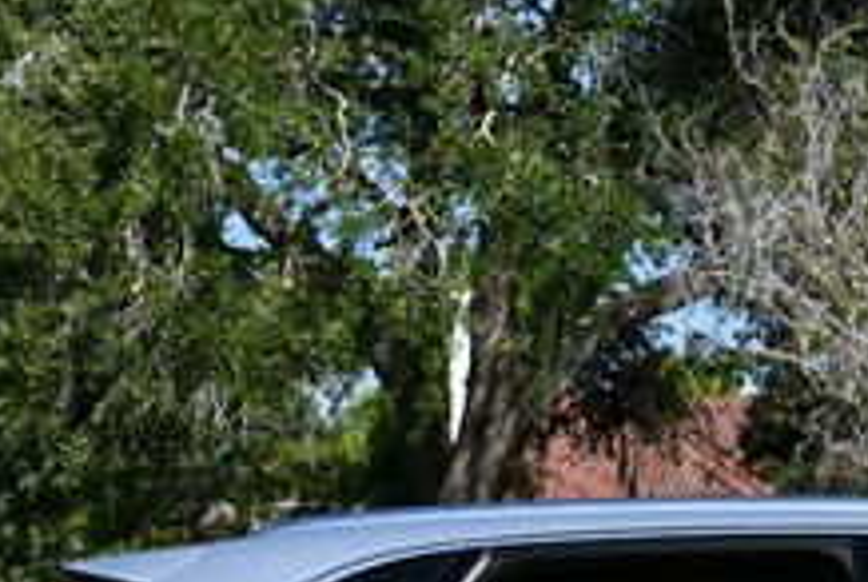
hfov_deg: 15.4
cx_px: 979
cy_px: 586
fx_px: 3114
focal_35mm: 129
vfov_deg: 10.6
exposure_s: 1/320
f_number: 8
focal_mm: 22
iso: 100
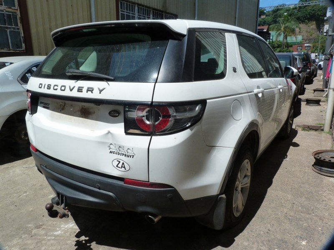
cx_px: 167
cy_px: 125
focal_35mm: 25
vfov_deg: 54.9
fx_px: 241
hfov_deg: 69.4
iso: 125
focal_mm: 4.5
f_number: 5.6
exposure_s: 1/400
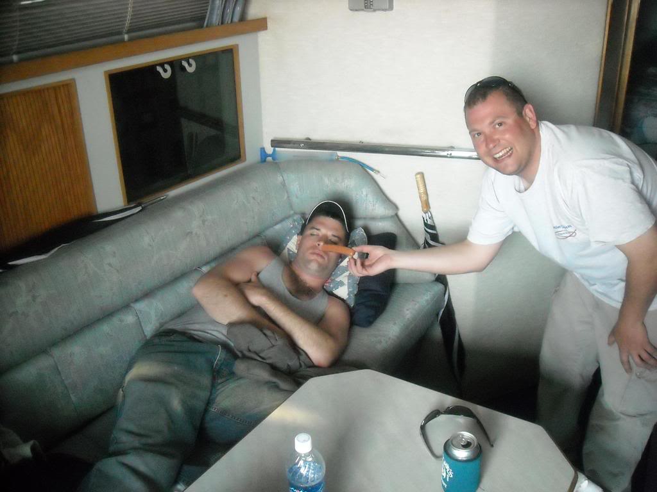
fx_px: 664
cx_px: 328
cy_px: 246
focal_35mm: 35
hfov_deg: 52.6
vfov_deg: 40.7
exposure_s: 1/228
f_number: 2.8
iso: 800
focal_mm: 5.7
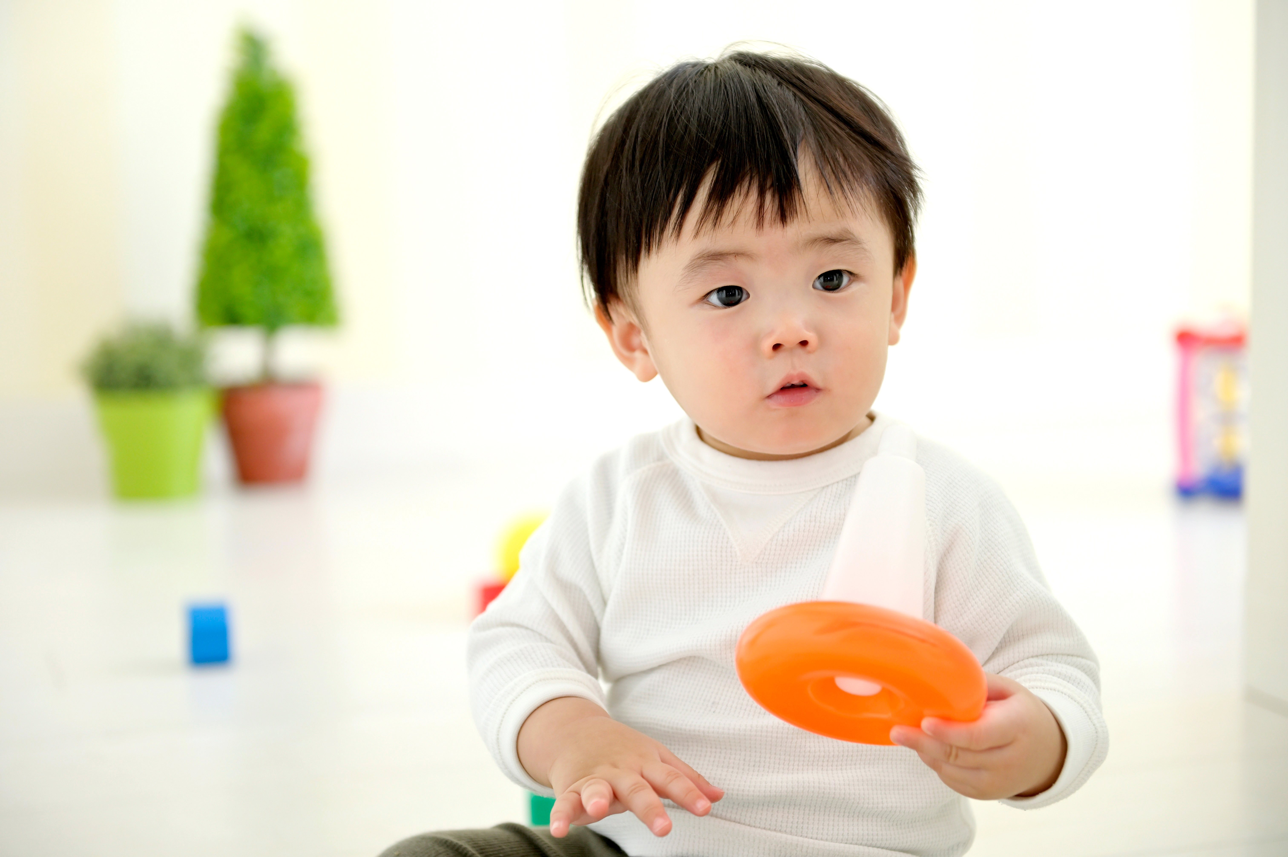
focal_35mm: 70
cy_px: 428
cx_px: 644
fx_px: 2503
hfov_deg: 28.9
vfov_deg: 19.4
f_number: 2.8
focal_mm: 70
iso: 400
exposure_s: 1/250
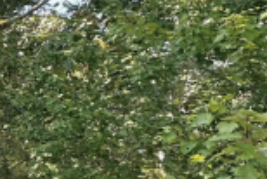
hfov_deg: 19.0
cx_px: -270
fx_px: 468
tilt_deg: -2.3
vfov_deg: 21.2
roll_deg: +0.3
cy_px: 158
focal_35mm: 63
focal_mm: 2.22
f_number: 2.2
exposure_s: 1/99
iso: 40
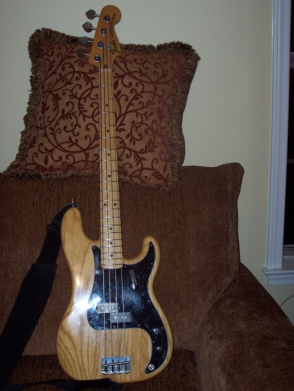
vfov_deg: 41.2
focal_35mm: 46
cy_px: 196
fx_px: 521
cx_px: 147
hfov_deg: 31.5
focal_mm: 7
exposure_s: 1/60
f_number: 3
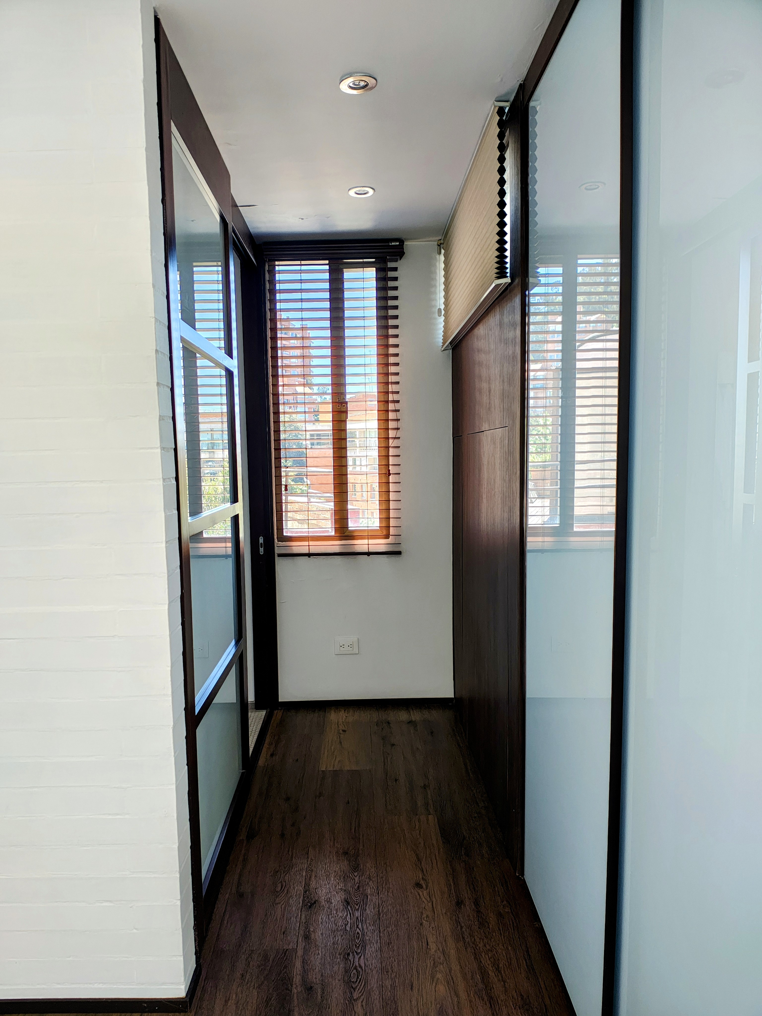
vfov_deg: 69.4
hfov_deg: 54.9
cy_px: 508
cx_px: 381
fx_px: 734
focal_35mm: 25
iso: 338
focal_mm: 5.89
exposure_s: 1/100
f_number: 1.4
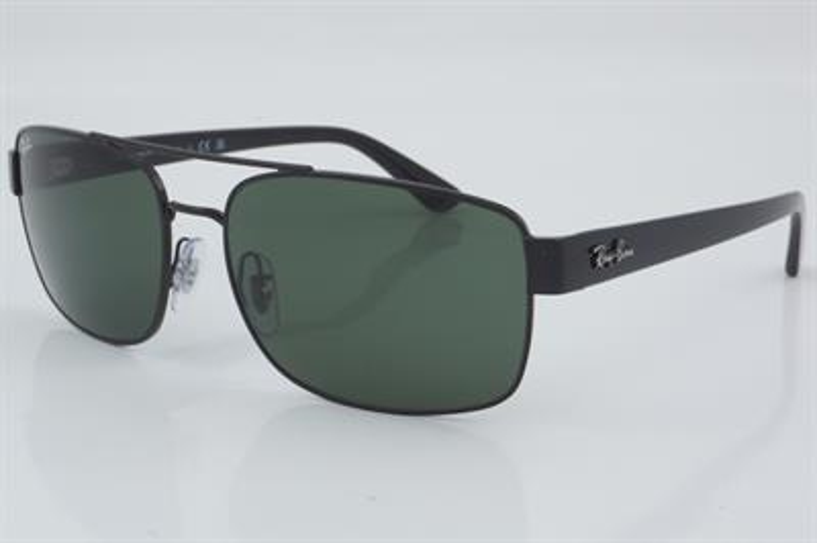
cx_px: 408
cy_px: 272
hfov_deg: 27.0
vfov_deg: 18.2
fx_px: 1701
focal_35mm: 75
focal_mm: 50
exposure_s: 1/4
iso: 100
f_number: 29
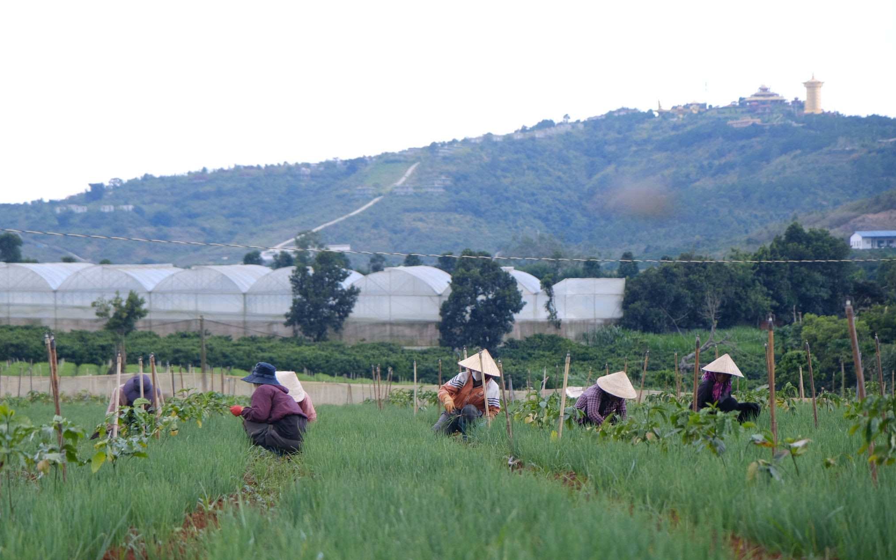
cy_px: 287
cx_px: 448
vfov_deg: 10.7
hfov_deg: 17.0
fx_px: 3004
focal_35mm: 123
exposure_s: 1/500
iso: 500
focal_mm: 80
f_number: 4
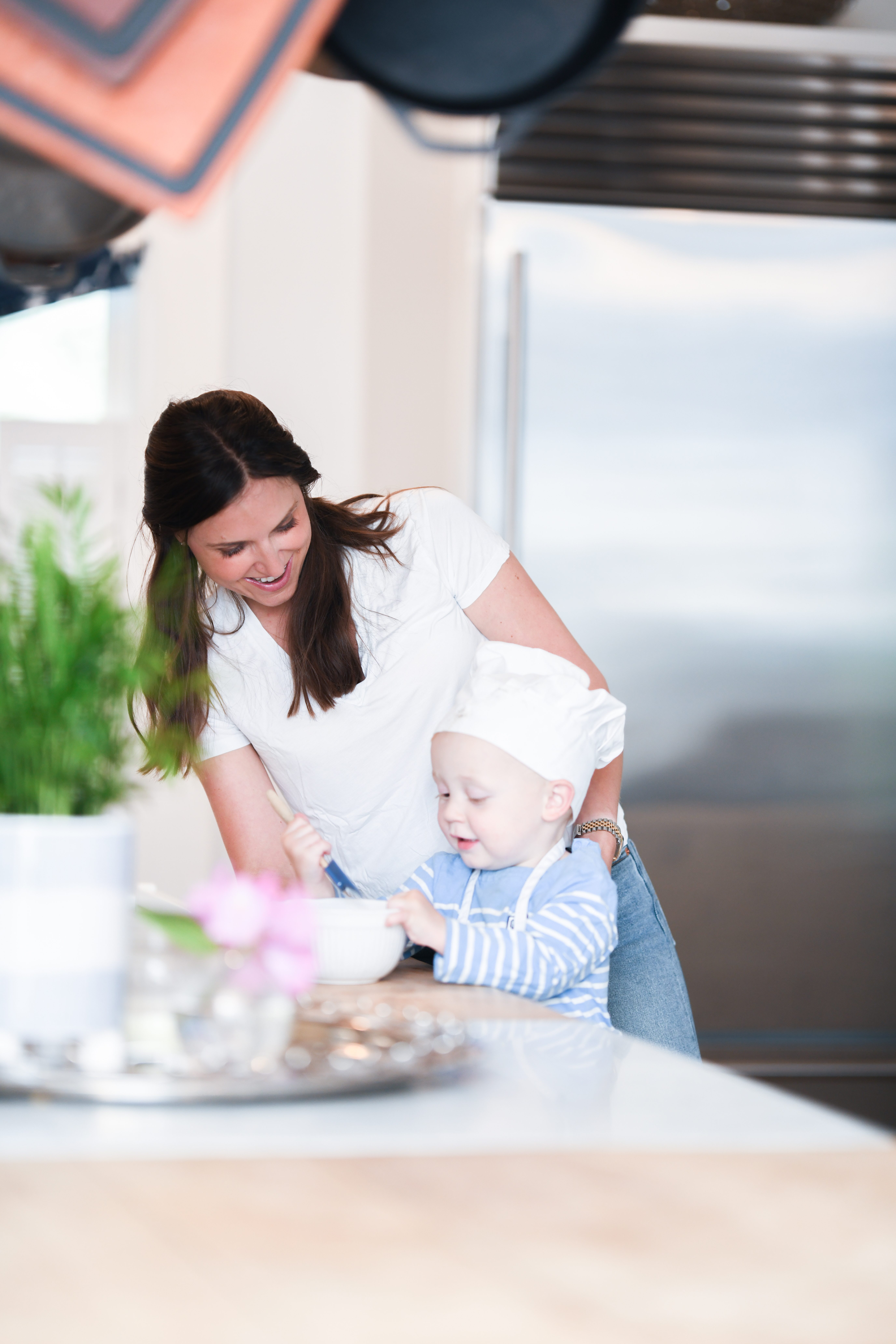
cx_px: 448
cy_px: 672
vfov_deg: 19.5
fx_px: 3920
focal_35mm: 105
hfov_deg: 13.0
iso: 500
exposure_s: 1/250
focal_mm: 105
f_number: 1.4
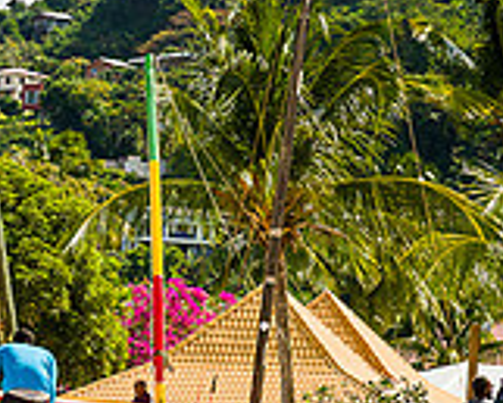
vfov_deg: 5.6
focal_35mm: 276
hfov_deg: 7.0
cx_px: -76
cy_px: 406
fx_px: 4111
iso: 72
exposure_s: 1/320
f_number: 6.3
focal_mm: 70
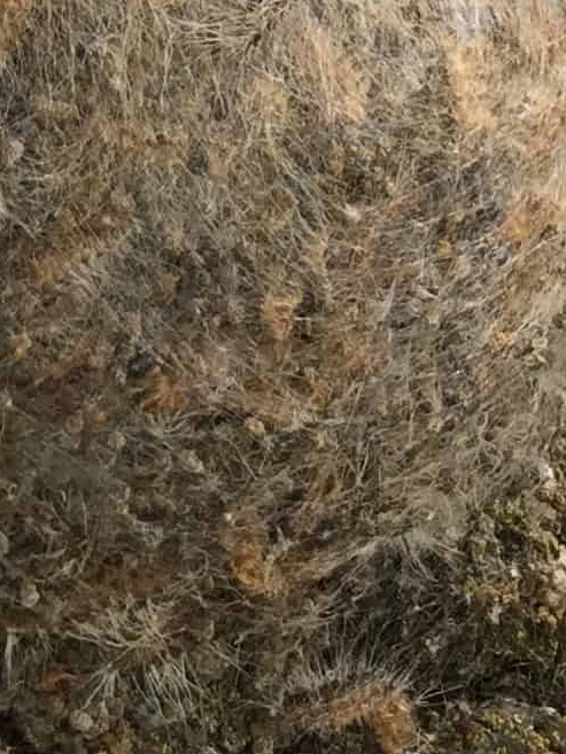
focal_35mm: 144
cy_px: -174
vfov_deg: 13.3
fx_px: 3138
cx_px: -158
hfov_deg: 10.1
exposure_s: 1/113
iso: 32
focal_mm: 4.2
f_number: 2.2
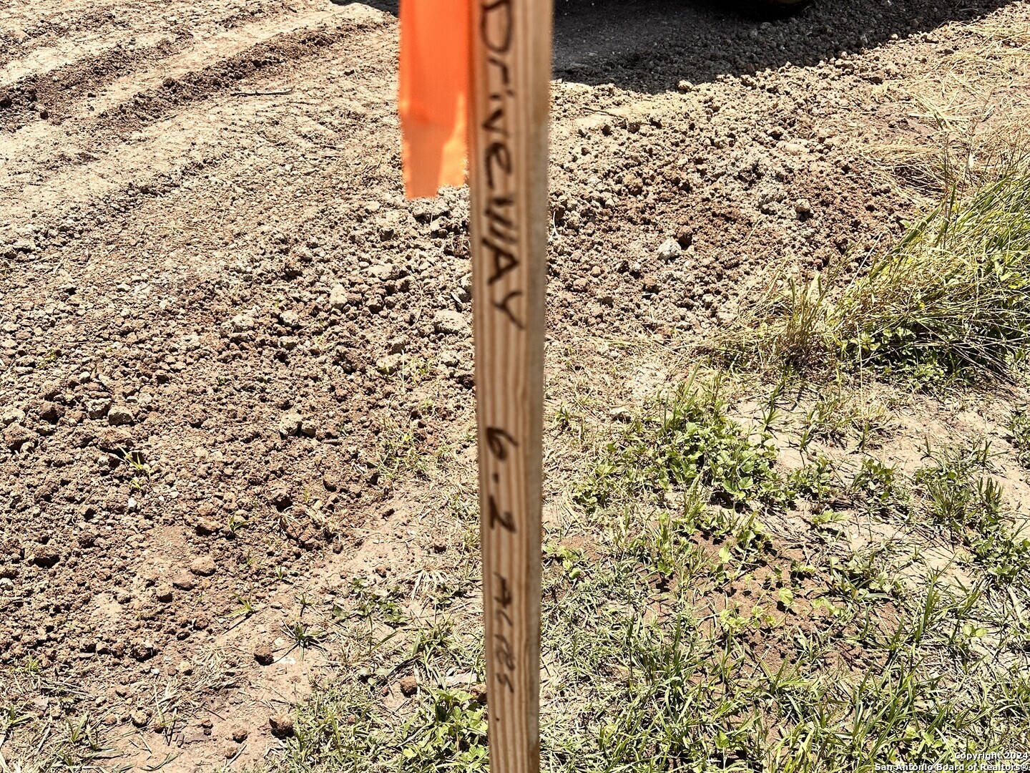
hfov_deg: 71.6
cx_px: 515
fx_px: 714
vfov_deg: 56.8
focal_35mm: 24
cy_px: 386
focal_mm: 6.86
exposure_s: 1/3472
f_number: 1.78
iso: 80
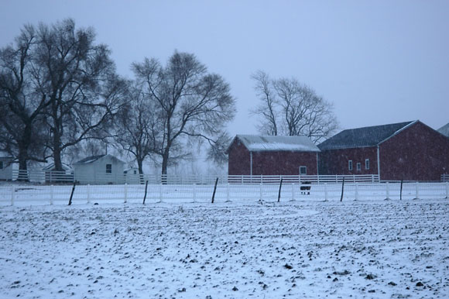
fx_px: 1215
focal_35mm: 98
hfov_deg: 20.9
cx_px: 224
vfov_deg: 14.0
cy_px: 150
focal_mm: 65
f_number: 5.3
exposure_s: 1/80
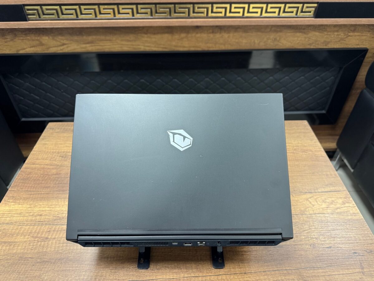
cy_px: 140
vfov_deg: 56.8
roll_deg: +0.0
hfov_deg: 71.6
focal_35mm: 24
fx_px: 259
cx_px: 187
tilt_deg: -40.4
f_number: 1.78
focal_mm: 6.76
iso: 250
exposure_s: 1/50
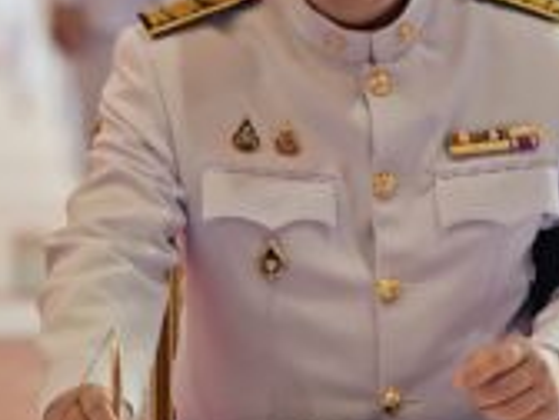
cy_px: 140
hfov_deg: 11.6
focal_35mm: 171
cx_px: 319
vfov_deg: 8.7
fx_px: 2761
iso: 1000
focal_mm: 15.38
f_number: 2.8
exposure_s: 1/100
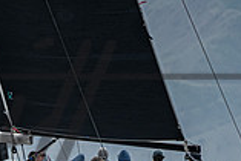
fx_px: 12295
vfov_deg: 0.8
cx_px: -94
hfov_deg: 1.1
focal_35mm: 1835
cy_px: 172
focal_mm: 400
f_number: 8
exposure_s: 1/1600
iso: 320
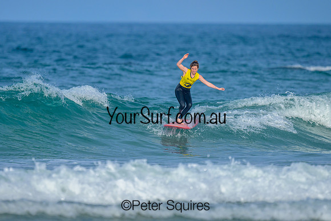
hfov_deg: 1.9
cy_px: 96
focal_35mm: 1100
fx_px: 10116
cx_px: 134
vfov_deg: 1.3
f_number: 6.3
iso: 250
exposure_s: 1/2000
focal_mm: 800
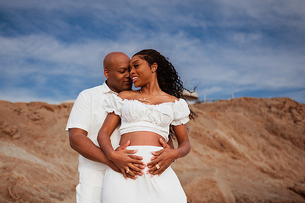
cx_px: 143
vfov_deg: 35.8
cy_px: 108
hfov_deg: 51.8
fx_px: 314
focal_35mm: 37
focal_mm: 35
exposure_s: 1/4000
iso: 125
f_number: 1.8
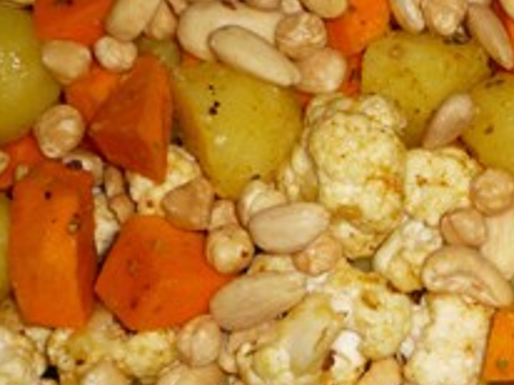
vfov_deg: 15.0
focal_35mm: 98
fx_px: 1453
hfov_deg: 19.4
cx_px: 536
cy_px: 140
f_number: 4.1
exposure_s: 1/30
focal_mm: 7.6
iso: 100
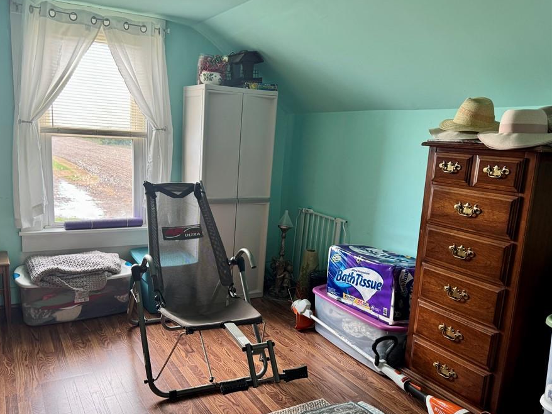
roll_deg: -2.0
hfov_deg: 63.1
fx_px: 446
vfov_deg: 49.7
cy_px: 226
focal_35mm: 28
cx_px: 233
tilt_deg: -11.4
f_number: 1.78
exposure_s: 1/121
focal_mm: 6.76
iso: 100
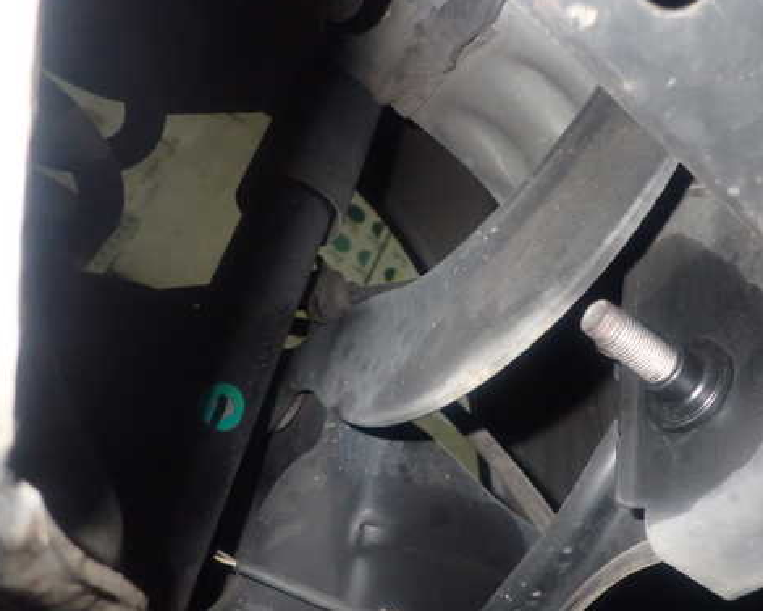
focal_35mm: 31
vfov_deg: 47.1
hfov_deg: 56.5
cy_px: 306
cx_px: 475
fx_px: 700
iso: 800
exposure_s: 1/30
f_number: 5.6
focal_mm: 4.5
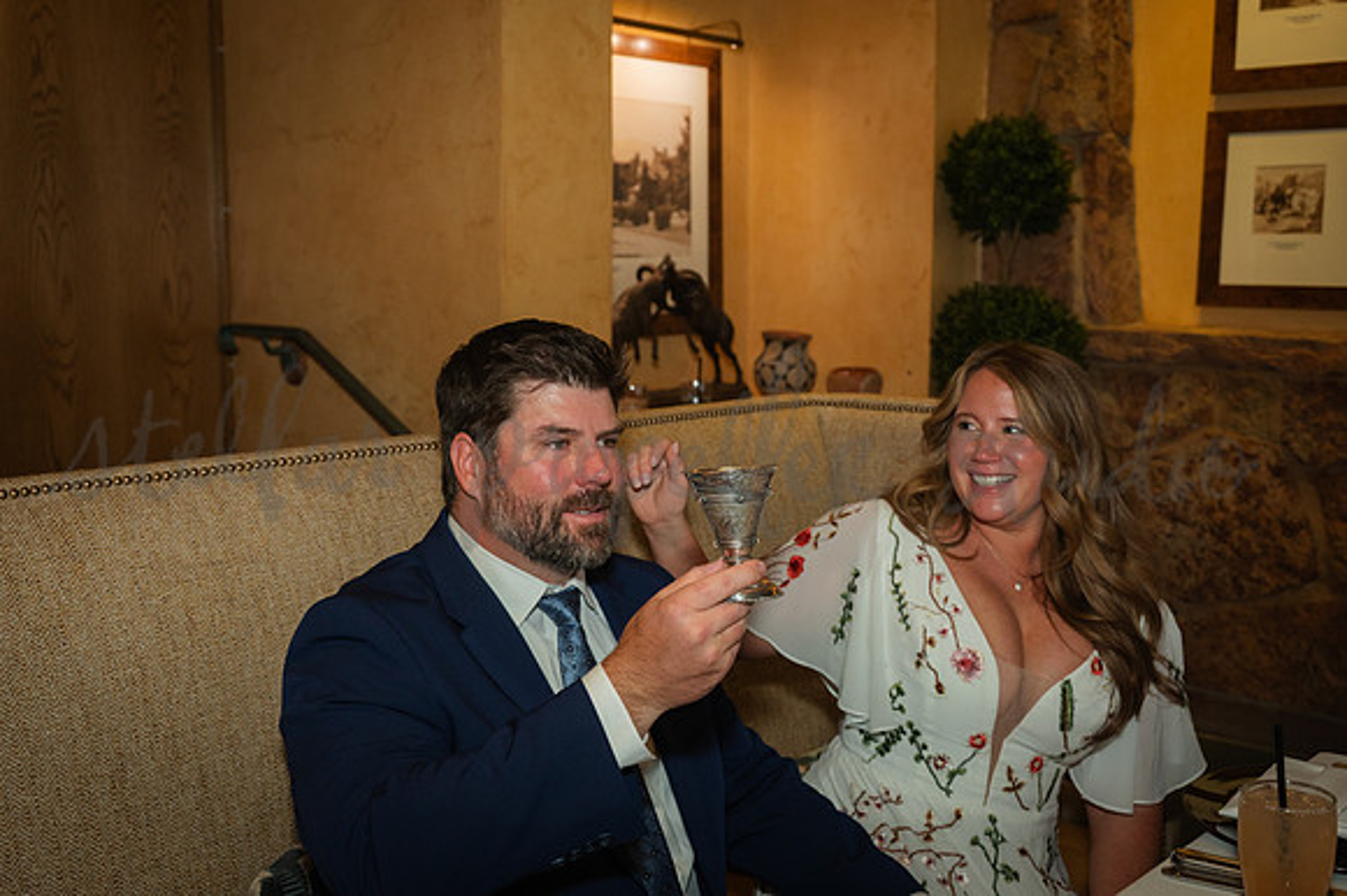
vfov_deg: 34.2
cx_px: 674
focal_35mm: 39
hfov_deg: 49.7
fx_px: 1455
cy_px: 448
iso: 1250
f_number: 5.6
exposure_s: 1/100
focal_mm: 37
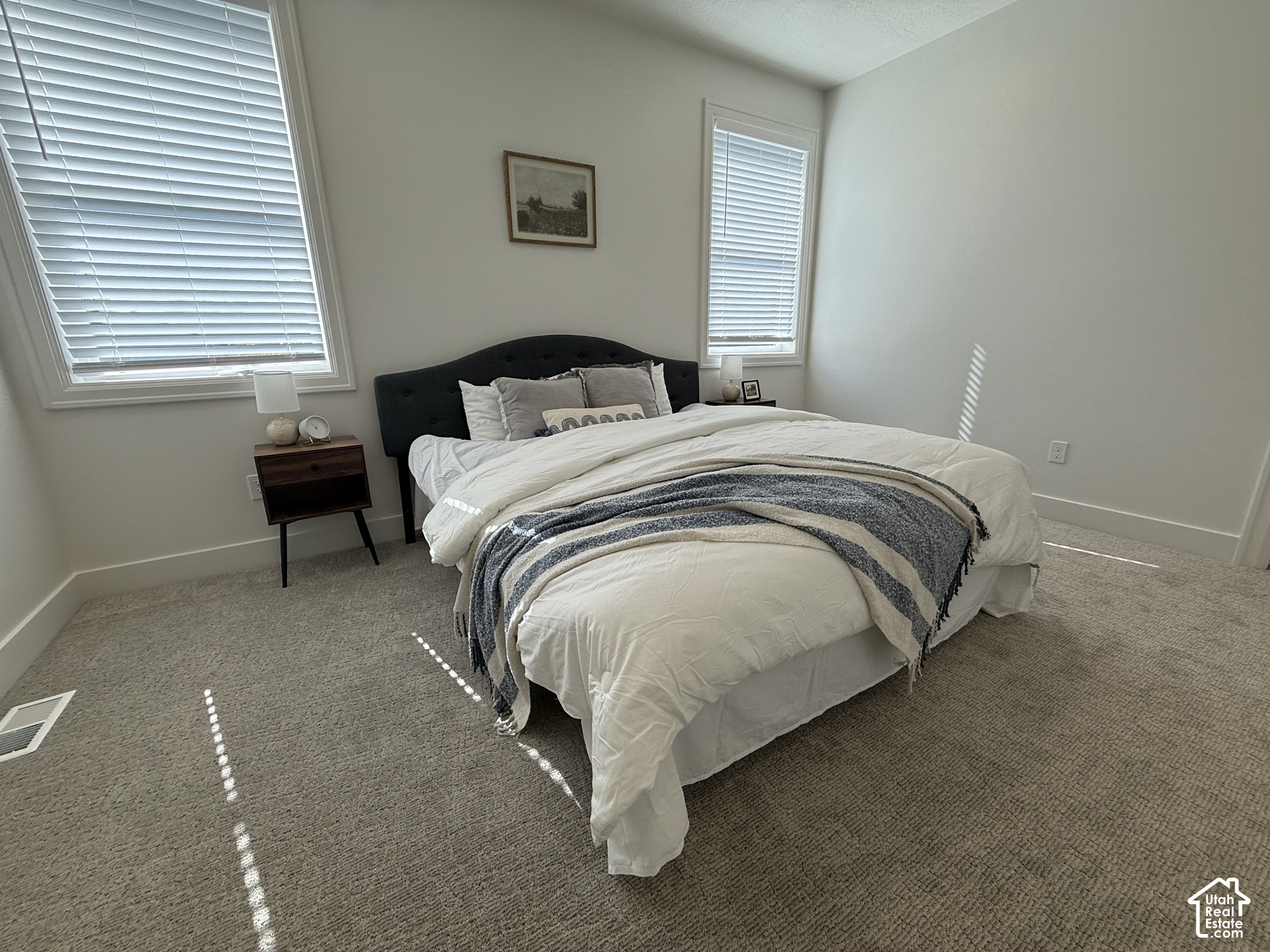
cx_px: 635
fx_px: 514
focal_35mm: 14
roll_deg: +1.1
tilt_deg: -14.8
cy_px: 476
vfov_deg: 85.7
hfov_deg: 102.1
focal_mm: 2.22
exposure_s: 1/172
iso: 64
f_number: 2.2
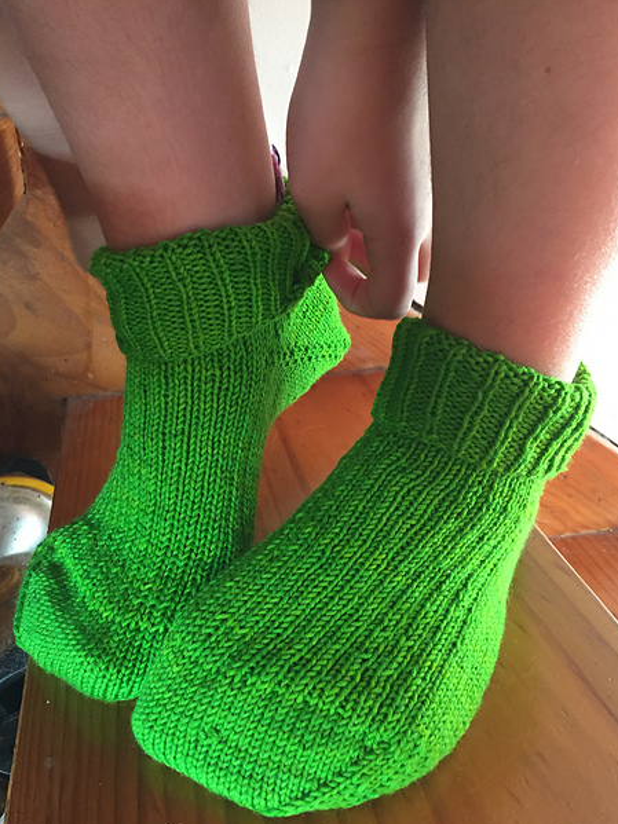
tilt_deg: -27.5
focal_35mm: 31
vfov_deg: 58.3
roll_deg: +0.7
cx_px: 319
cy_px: 436
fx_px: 738
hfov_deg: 45.4
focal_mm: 4.15
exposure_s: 1/33
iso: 200
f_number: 2.2
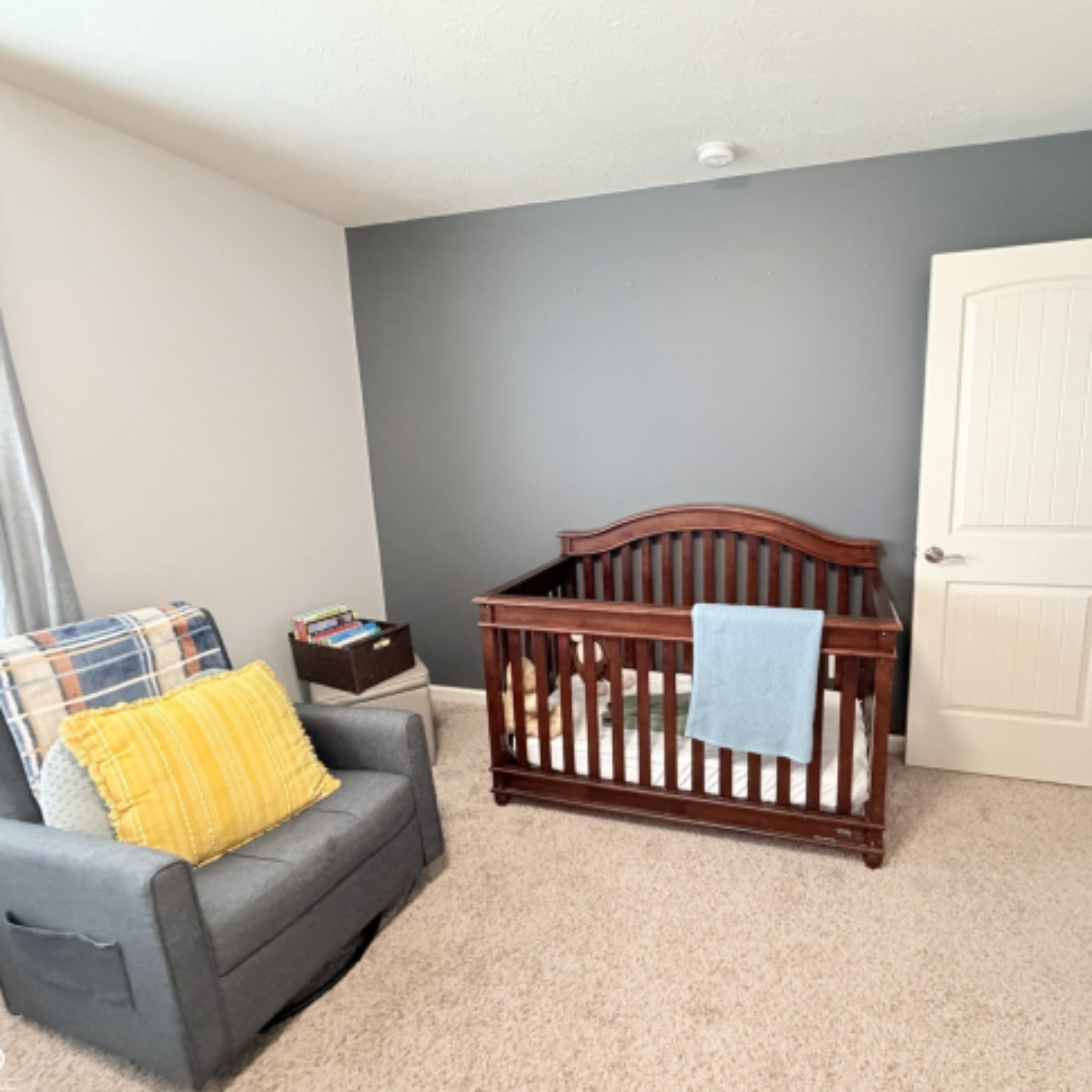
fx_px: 607
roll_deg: +2.5
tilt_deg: -9.2
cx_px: 659
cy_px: 547
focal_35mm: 17
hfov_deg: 82.9
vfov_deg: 84.0
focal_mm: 2.22
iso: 640
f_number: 2.2
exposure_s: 1/60
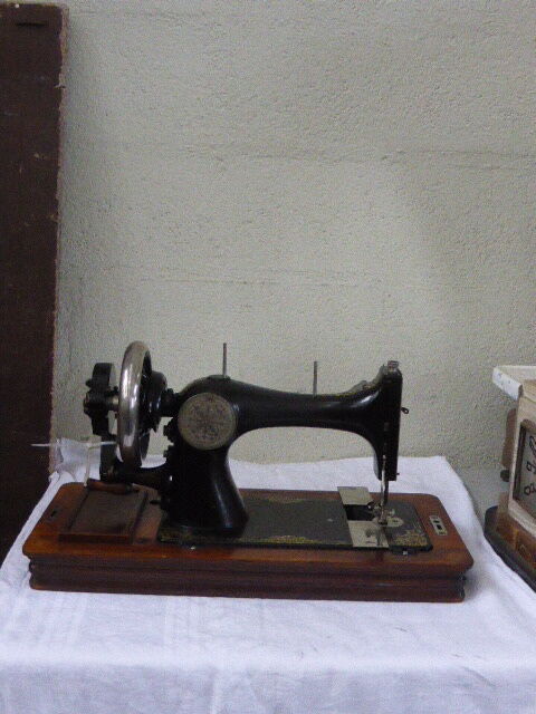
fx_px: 950
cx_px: 268
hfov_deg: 31.5
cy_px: 357
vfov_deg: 41.2
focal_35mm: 46
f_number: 4.1
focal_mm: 7.9
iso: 1600
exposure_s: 1/250
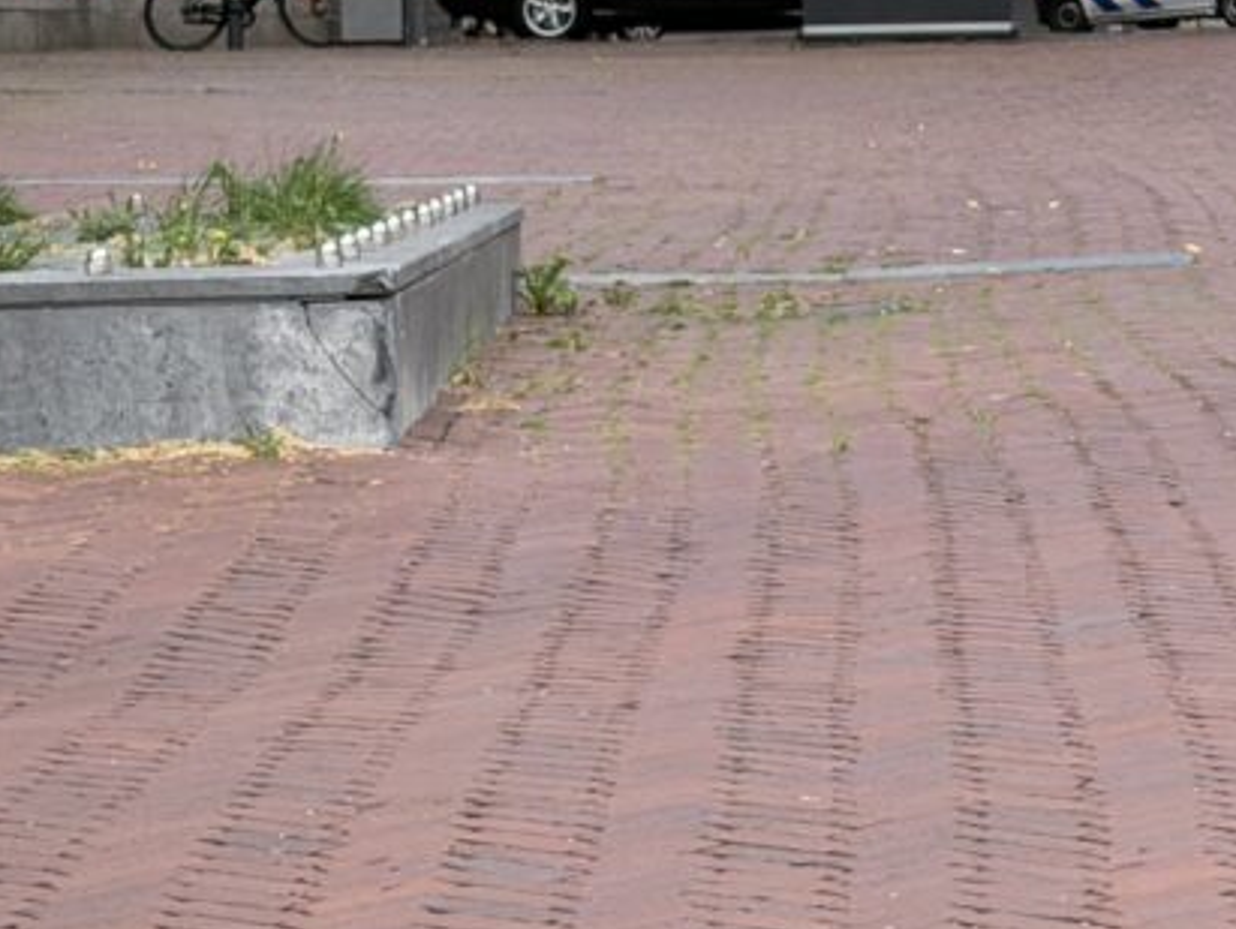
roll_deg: +1.5
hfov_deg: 11.4
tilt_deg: -1.8
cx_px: 1699
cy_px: 87
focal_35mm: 168
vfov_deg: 8.8
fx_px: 6004
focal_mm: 6.76
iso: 100
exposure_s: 1/1883
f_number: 1.78
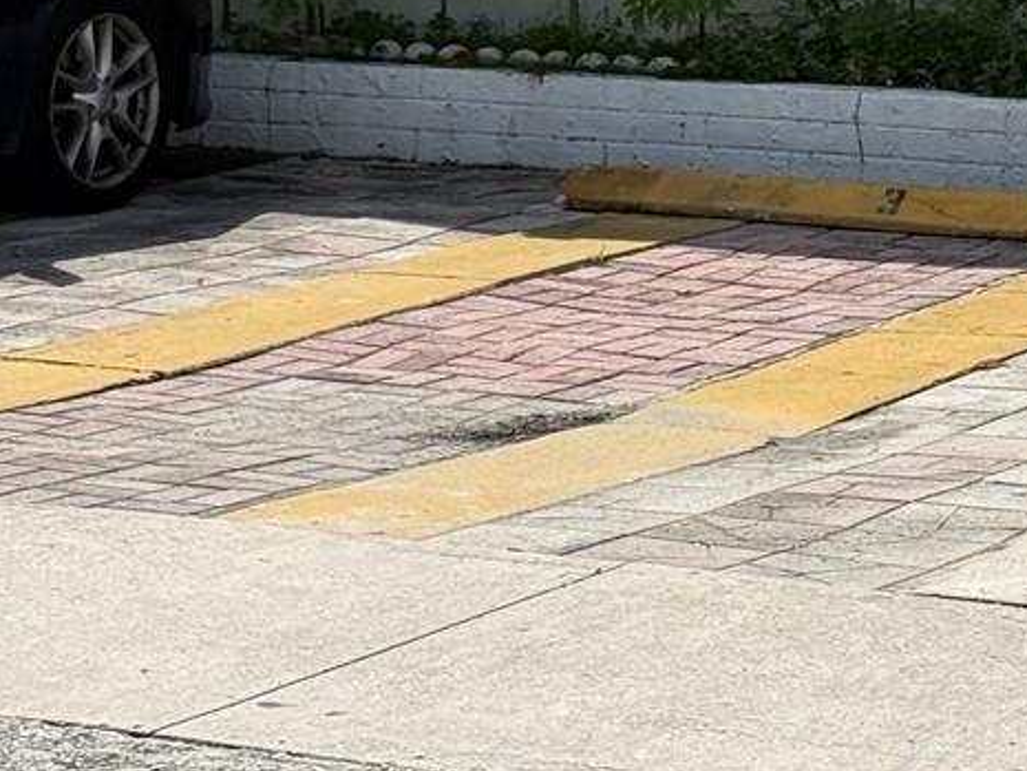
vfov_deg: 8.9
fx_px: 4897
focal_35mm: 165
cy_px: -124
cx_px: 811
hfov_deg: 11.9
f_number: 1.78
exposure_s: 1/7143
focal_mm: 6.76
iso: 64
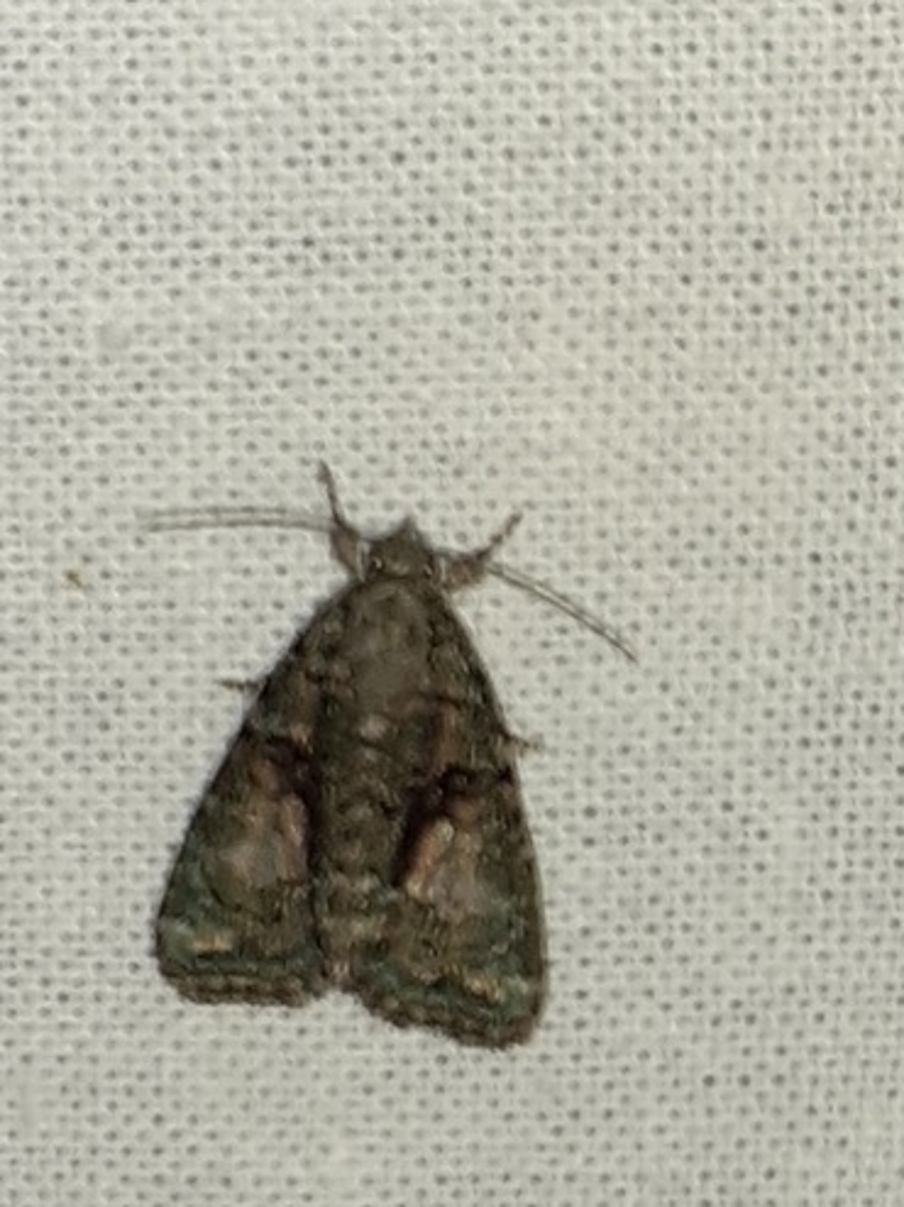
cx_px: 371
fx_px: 1220
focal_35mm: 35
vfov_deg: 52.0
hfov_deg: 40.5
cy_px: 770
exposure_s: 1/25
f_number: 1.9
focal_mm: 3.6
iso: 320
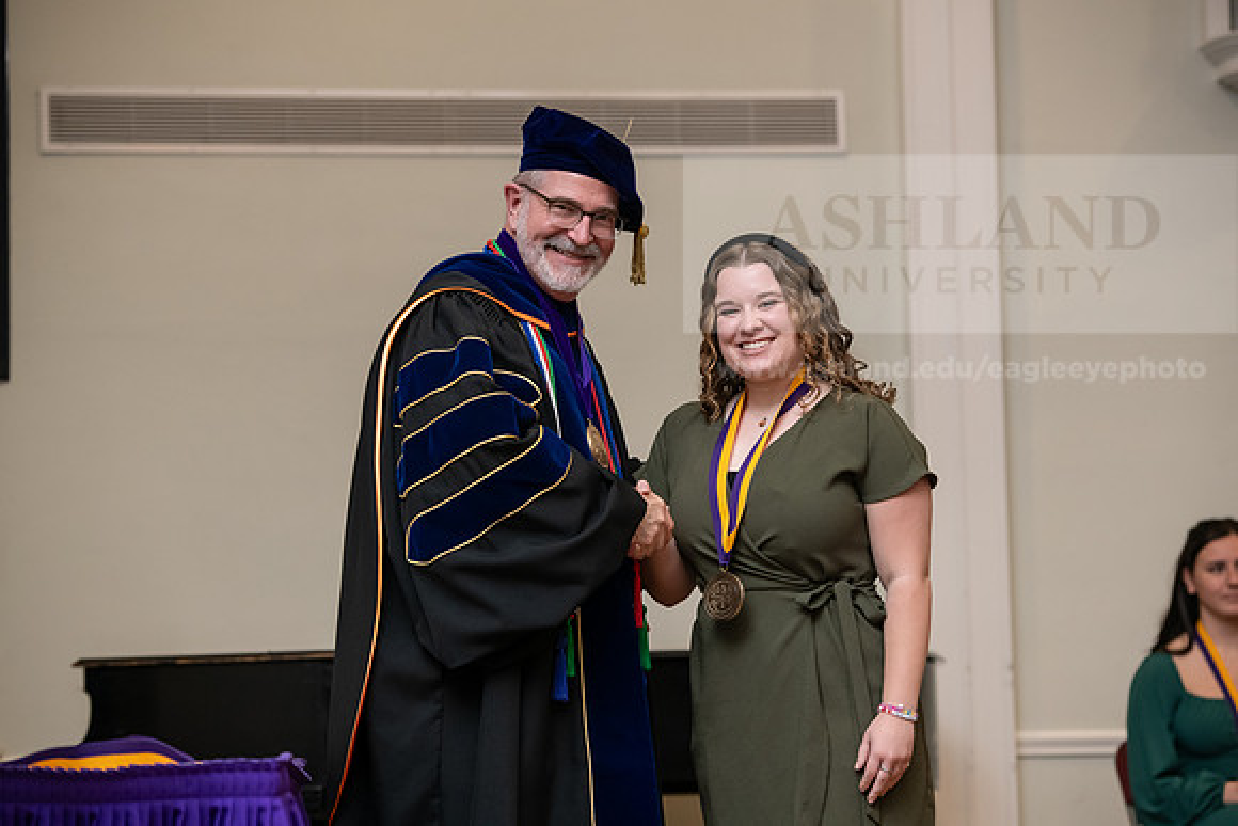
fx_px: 3852
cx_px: 619
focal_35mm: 112
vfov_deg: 12.2
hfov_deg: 18.3
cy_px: 413
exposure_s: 1/200
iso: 2000
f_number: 4
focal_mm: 112
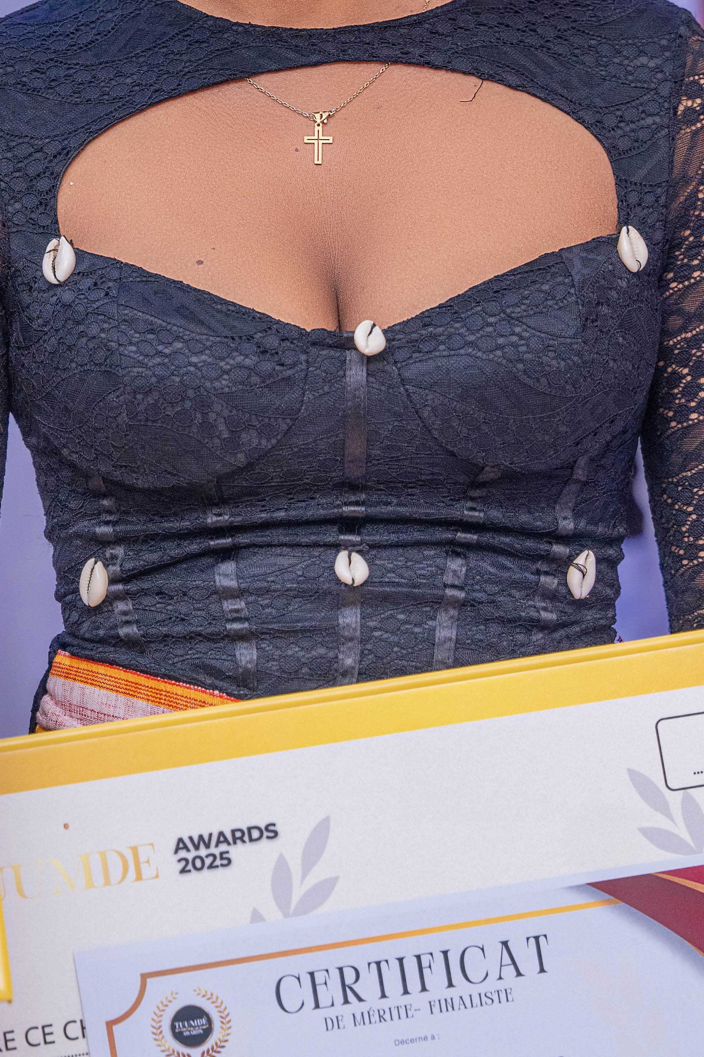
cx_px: 631
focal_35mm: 366
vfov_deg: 5.6
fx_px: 10734
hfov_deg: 3.8
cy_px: 348
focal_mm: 130
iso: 500
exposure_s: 1/125
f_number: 2.8
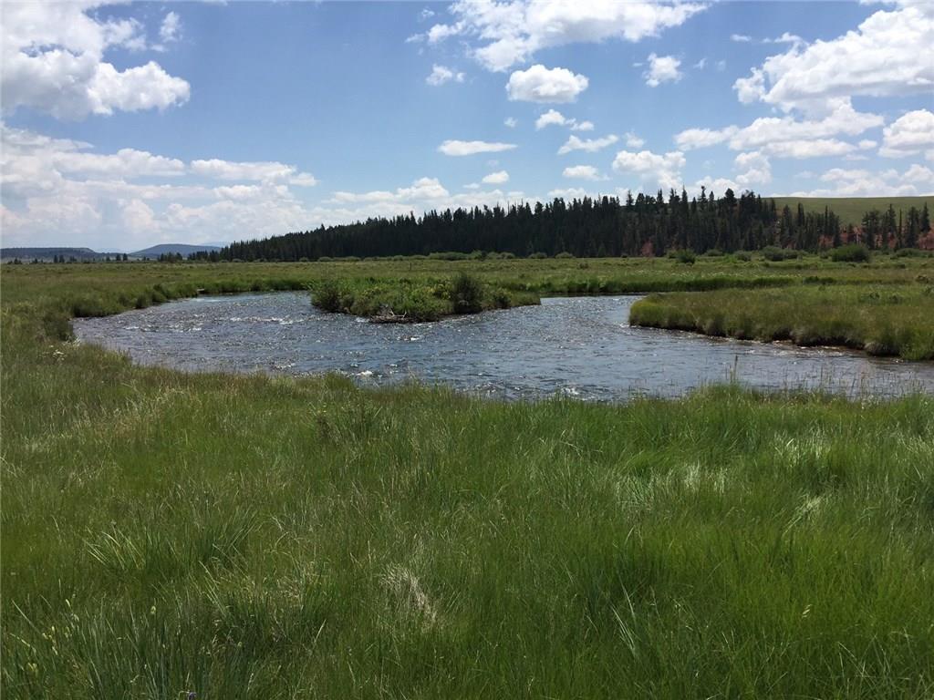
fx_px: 782
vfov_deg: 48.2
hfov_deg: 61.7
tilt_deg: -5.8
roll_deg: -0.6
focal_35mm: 29
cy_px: 350
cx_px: 467
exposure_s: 1/3597
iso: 32
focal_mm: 4.15
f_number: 2.2
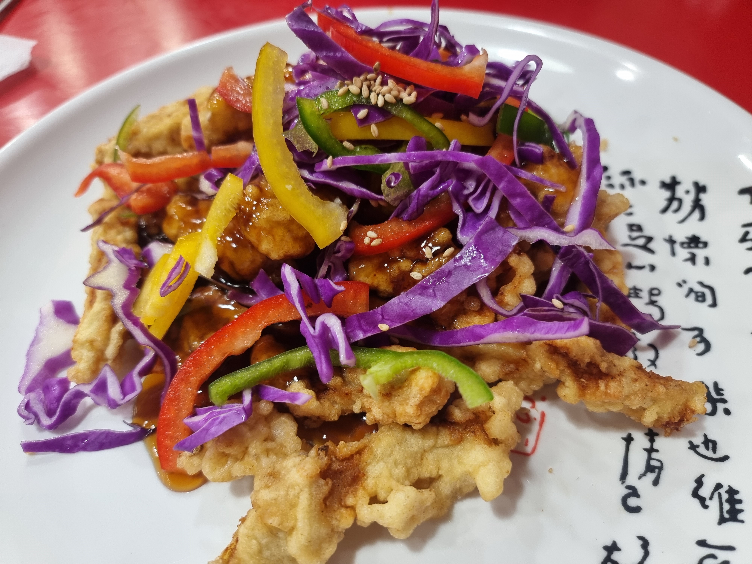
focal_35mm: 24
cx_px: 376
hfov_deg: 71.6
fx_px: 521
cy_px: 282
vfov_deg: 56.8
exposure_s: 1/60
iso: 200
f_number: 1.8
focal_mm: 6.7
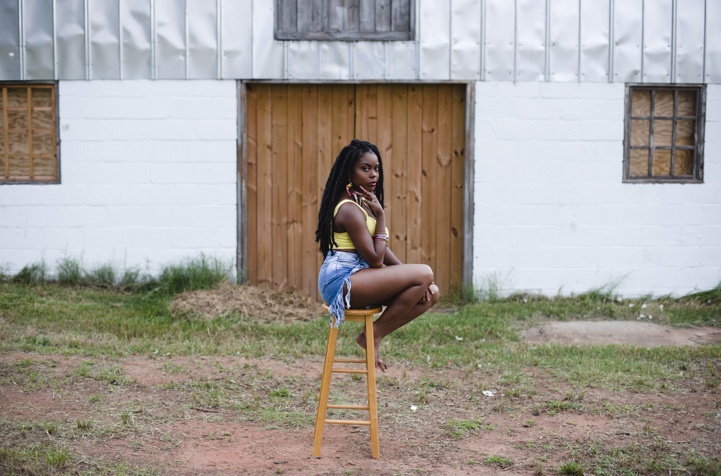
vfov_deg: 26.8
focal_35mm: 50
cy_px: 238
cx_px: 360
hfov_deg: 39.7
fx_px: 999
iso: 400
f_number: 2.2
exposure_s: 1/250
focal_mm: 50
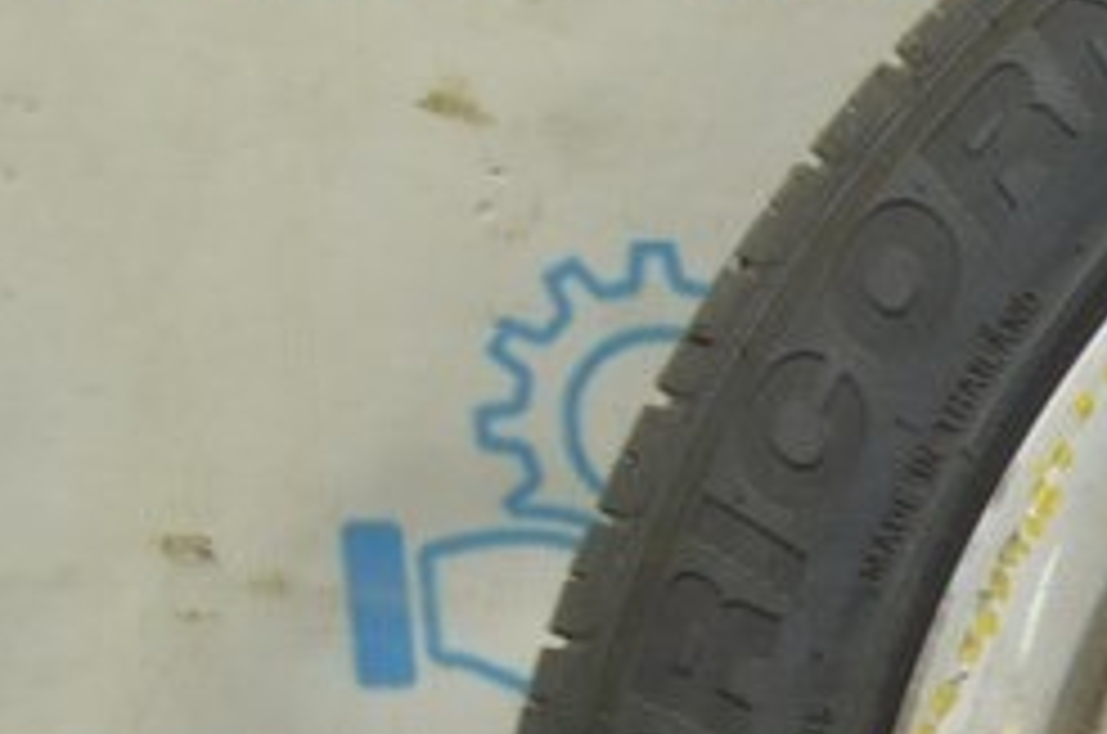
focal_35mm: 150
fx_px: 4604
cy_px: 1106
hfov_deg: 12.5
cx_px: 2012
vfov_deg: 8.9
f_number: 5.6
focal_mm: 24
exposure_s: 1/20
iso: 400
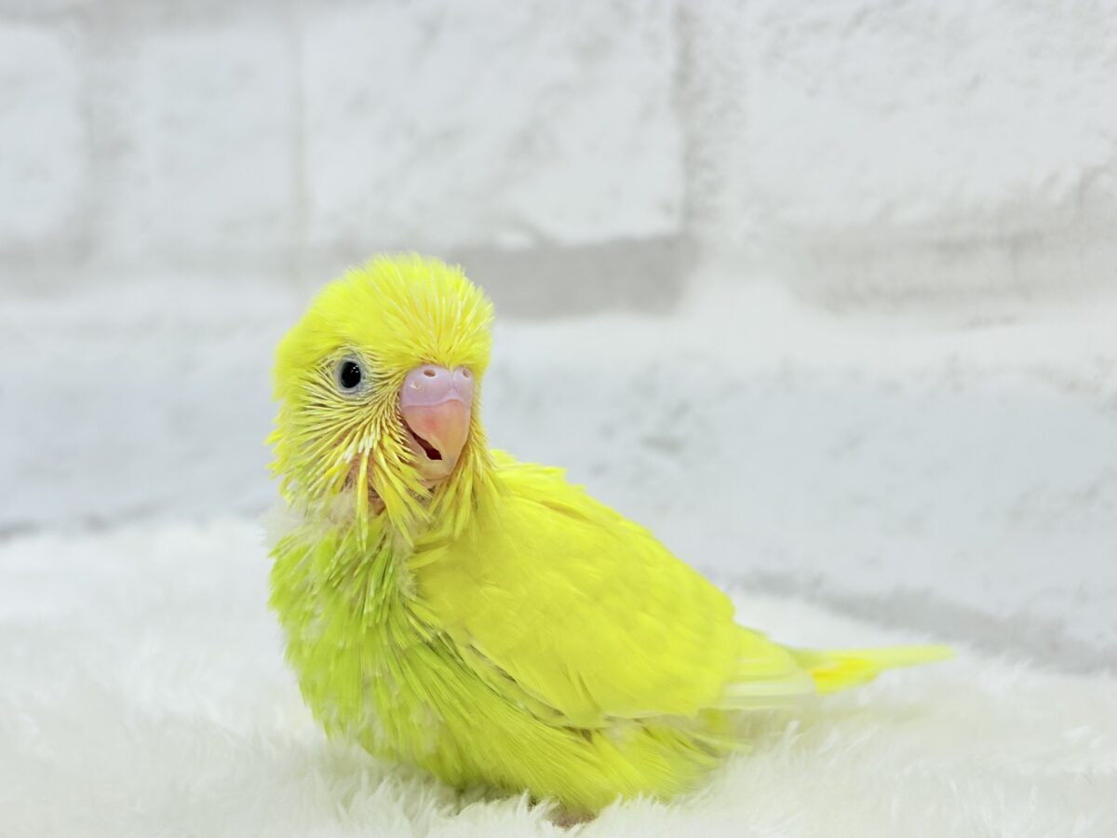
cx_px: 558
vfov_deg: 28.0
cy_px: 419
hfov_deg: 36.8
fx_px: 1678
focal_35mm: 52
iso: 50
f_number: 1.6
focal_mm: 5.96
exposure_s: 1/100
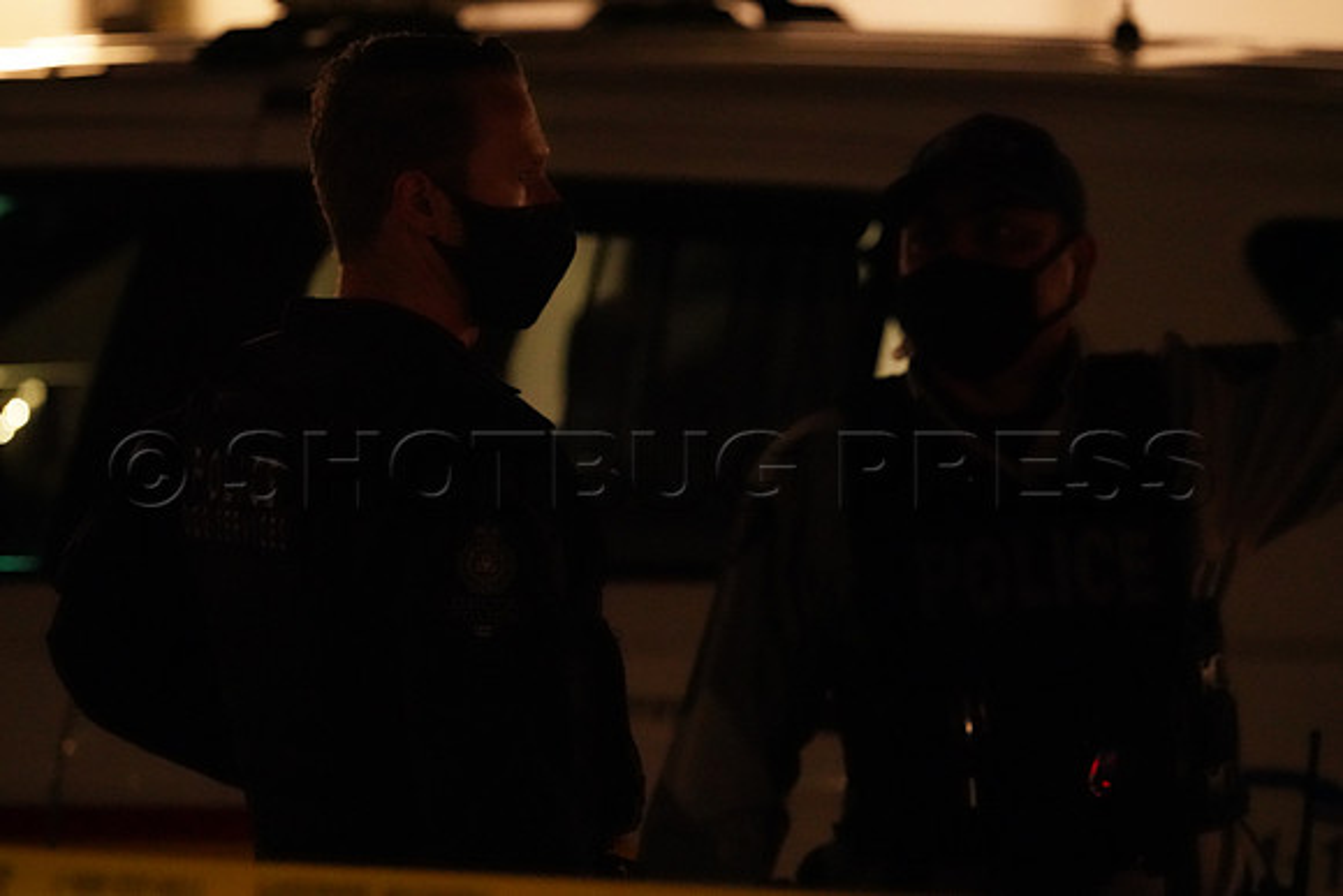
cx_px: 672
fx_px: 22388
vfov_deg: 2.3
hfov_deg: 3.4
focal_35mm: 600
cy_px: 448
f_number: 5.6
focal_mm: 600
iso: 20000
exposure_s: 1/60
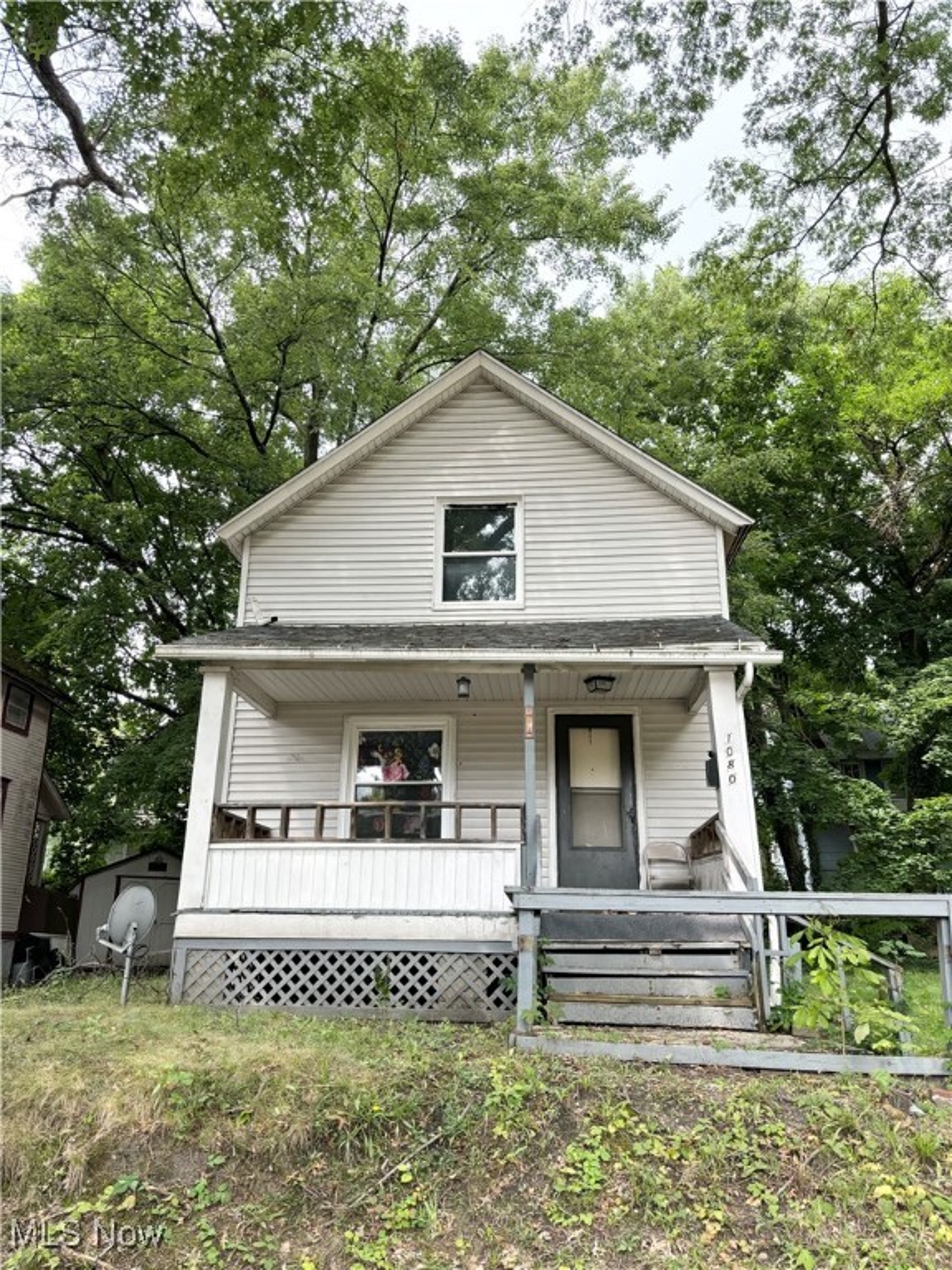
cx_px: 476
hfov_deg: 53.1
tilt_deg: +18.5
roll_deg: -0.5
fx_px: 953
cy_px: 635
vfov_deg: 67.3
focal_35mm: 26
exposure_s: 1/458
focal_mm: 5.96
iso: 50
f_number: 1.6
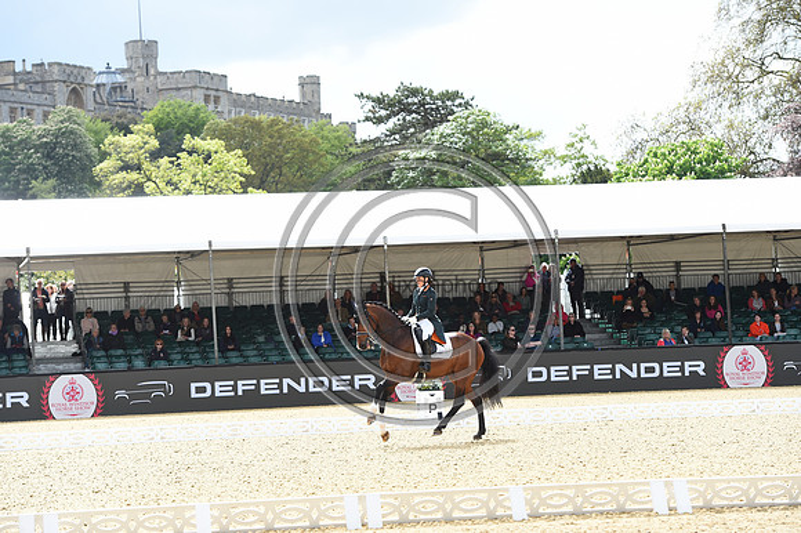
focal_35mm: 110
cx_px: 400
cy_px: 266
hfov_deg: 18.6
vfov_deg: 12.4
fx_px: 2446
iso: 400
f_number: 5
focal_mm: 110
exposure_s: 1/1250
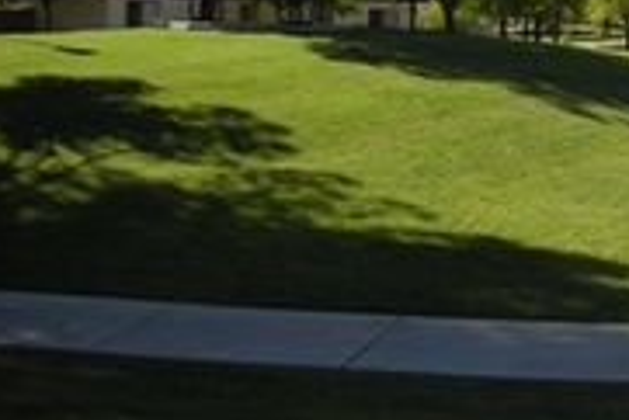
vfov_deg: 17.8
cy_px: -38
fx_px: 1294
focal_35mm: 74
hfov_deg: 26.4
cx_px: 563
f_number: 8.5
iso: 50
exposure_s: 1/64.7
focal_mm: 5.8
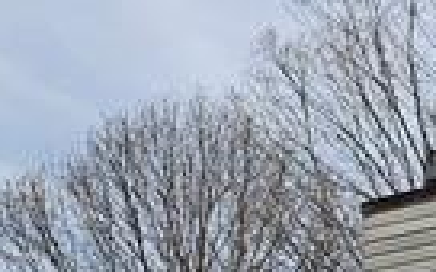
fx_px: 2174
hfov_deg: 10.5
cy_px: 867
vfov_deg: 6.4
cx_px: 866
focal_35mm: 183
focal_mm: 6.3
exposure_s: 1/544
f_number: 1.7
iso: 16
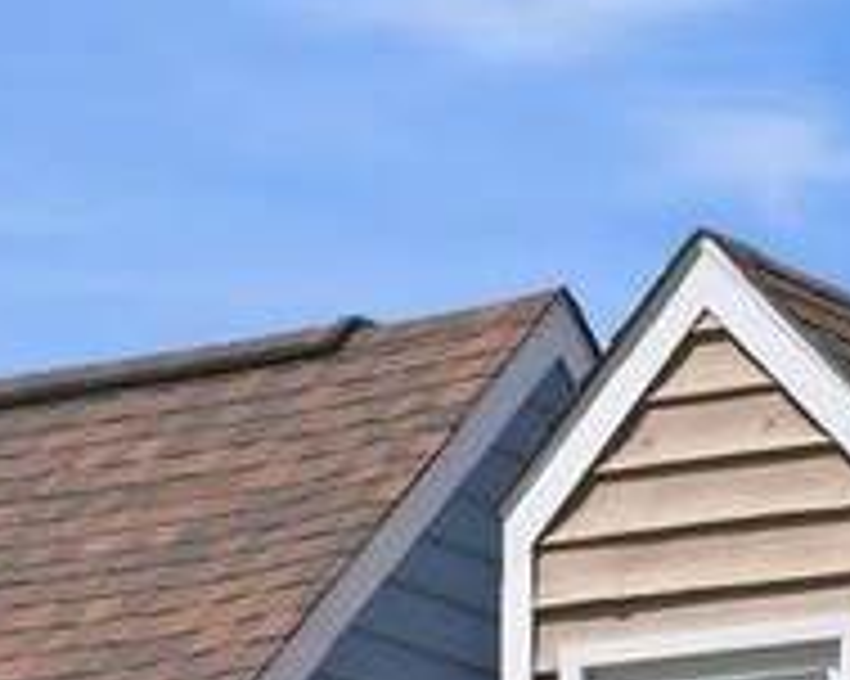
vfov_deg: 6.7
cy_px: 1398
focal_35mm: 222
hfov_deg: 8.3
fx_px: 5582
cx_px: 1669
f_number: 8
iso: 200
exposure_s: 1/640
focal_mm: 35
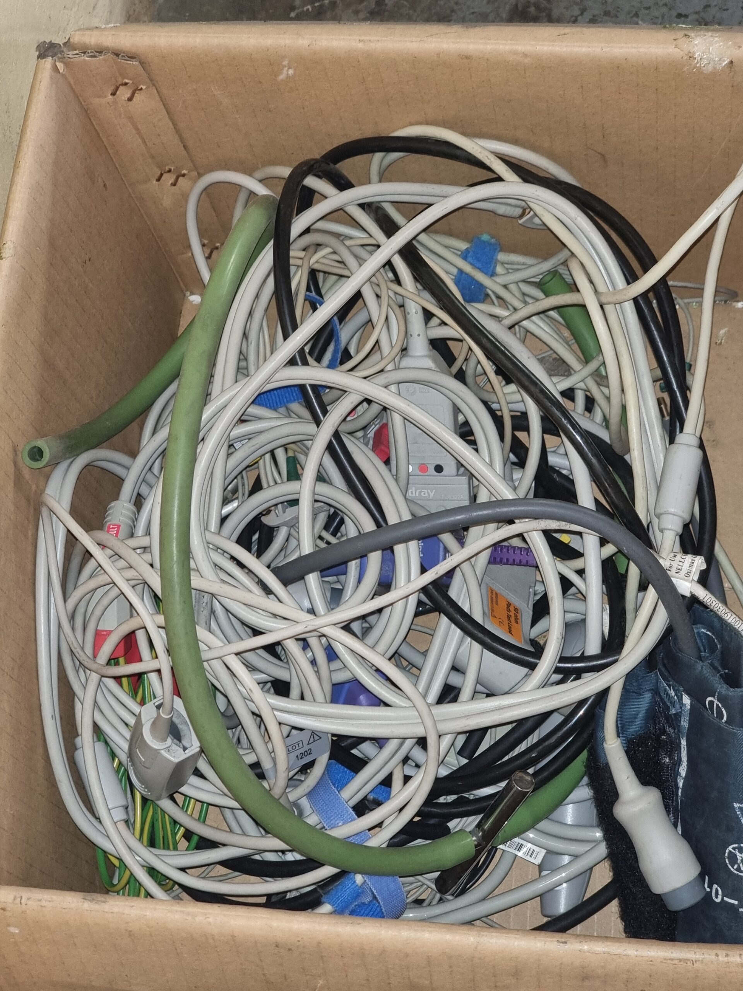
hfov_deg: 20.4
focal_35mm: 72
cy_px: 496
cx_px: 372
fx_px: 2061
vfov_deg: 27.0
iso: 223
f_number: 2.4
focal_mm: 9
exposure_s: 1/26
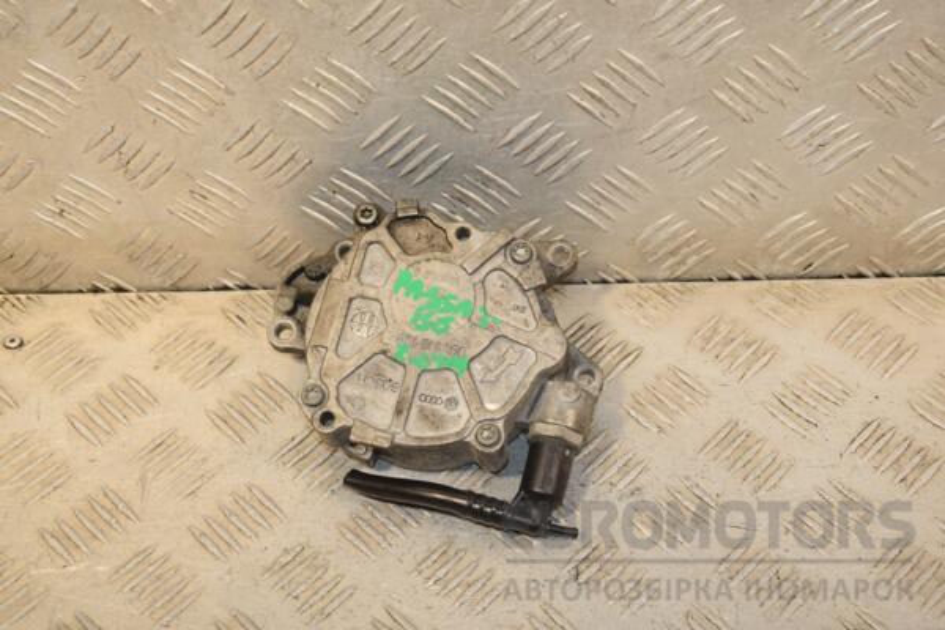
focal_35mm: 60
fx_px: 1575
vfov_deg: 22.6
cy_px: 315
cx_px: 472
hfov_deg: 33.4
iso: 800
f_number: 7.1
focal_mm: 40
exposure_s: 1/200
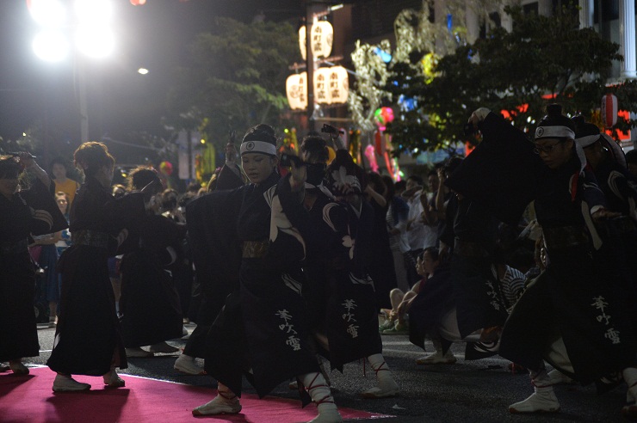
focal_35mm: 105
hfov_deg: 19.5
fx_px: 1856
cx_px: 318
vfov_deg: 13.0
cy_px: 212
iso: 4000
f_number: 4.5
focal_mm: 105
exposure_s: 1/125
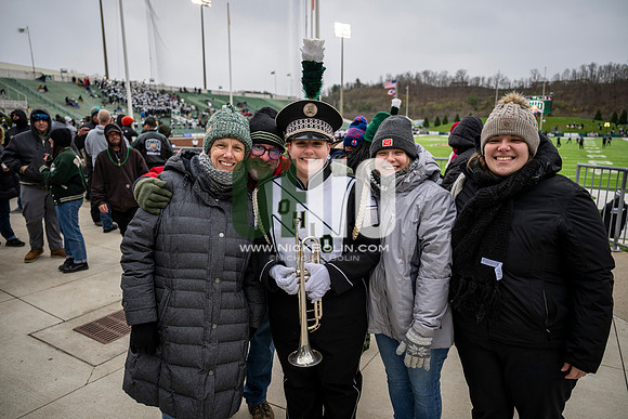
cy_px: 210
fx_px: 419
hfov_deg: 73.7
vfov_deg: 53.2
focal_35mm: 24
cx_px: 314
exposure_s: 1/500
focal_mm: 24
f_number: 2.8
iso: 160
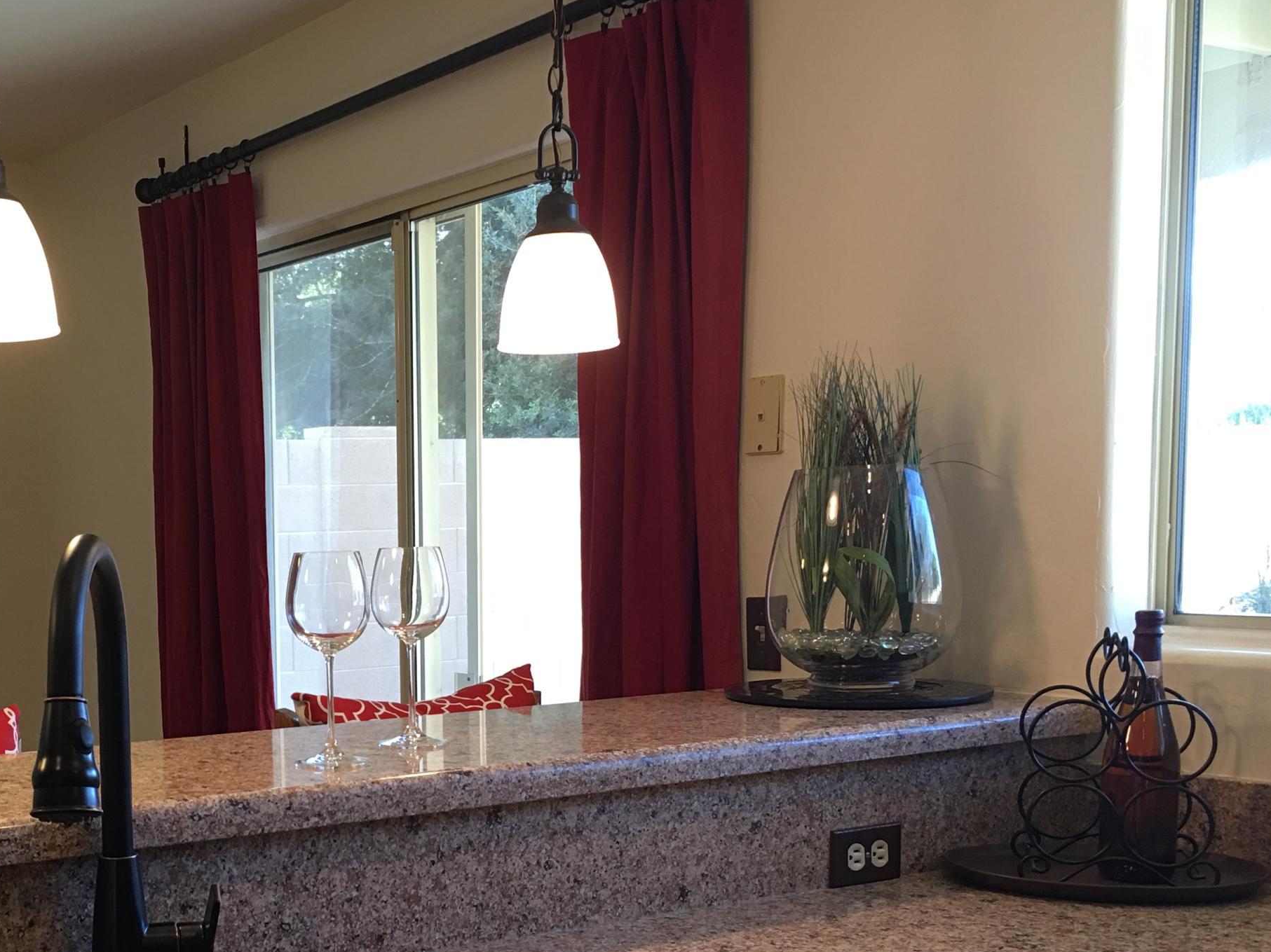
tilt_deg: -6.0
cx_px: 291
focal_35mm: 48
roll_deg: +1.5
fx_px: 1762
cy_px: 752
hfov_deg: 38.5
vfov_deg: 29.6
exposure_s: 1/30
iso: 32
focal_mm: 4.15
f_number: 2.2
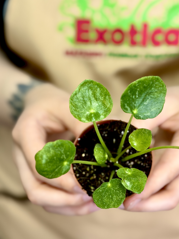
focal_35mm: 69
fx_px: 476
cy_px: 139
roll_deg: -1.9
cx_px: 125
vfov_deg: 28.1
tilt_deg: -35.3
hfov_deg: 21.2
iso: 80
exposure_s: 1/120
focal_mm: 6.76
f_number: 1.78
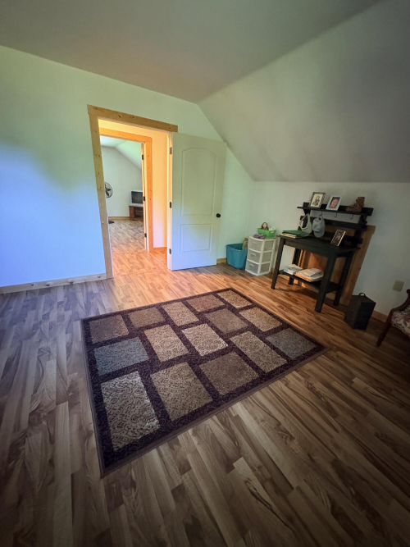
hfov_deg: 85.7
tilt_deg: -20.9
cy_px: 274
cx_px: 205
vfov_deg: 102.1
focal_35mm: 14
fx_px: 221
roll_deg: -3.7
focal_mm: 2.22
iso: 1000
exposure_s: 1/30
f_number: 2.2
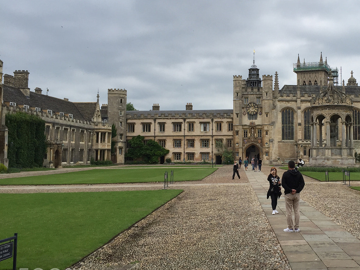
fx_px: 447
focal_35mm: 43
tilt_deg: +4.1
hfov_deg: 42.6
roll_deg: -1.6
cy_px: 119
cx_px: 265
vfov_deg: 33.6
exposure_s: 1/746
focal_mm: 4.15
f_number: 2.2
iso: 32
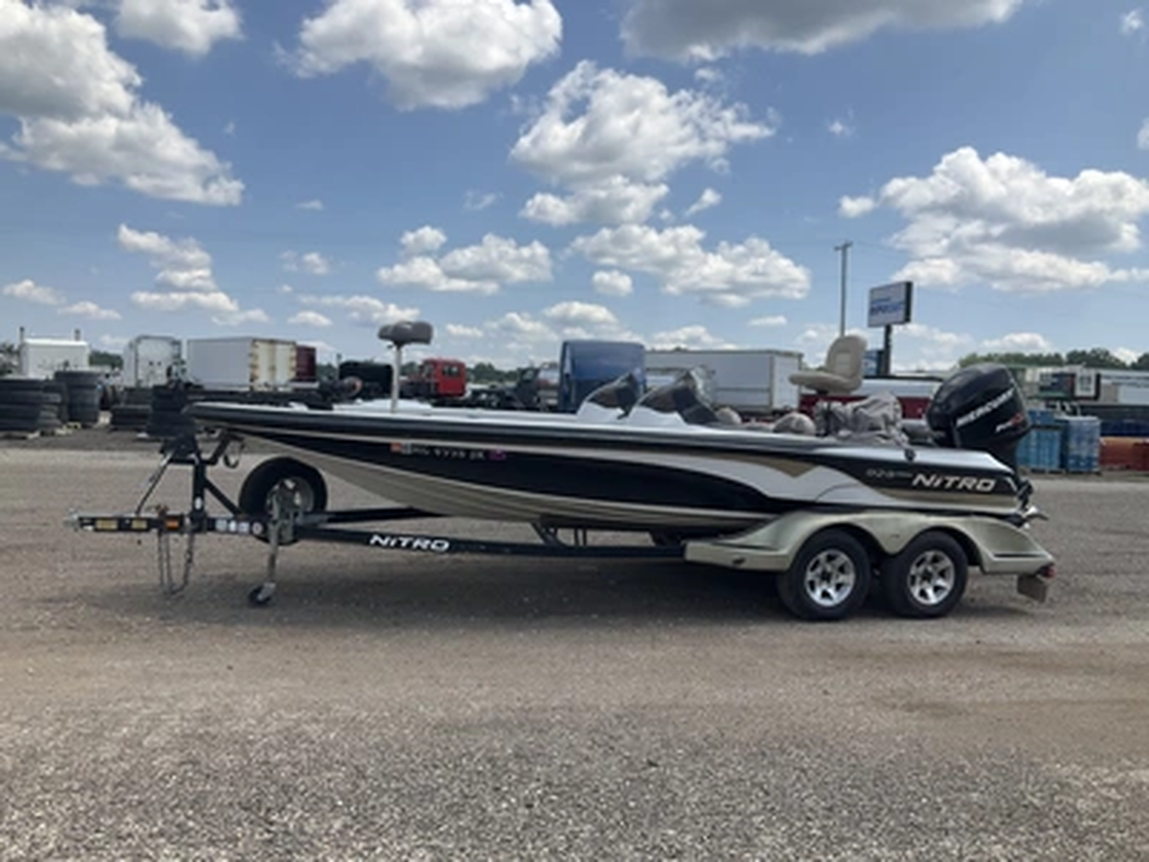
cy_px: 431
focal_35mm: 29
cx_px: 574
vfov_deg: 48.2
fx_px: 963
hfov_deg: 61.7
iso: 25
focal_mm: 3
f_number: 1.8
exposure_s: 1/2058
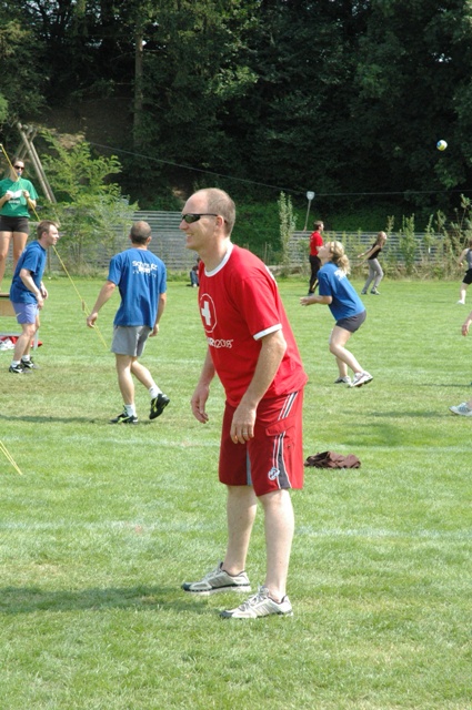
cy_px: 355
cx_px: 236
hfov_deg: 14.0
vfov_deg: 20.9
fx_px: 1923
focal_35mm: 98
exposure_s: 1/500
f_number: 11
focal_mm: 65
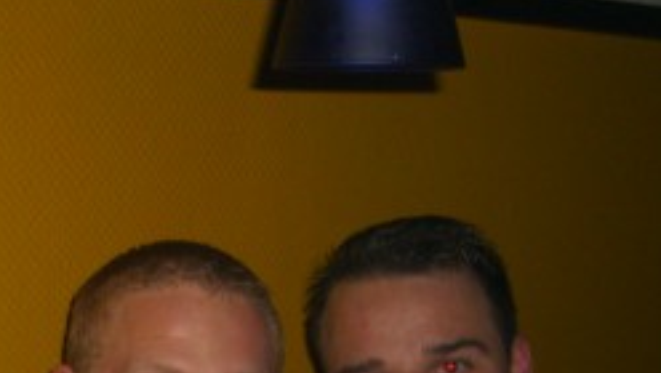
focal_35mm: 100
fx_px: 1754
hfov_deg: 20.9
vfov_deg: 11.7
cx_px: 61
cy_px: 546
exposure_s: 1/60
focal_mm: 7.9
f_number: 2.8
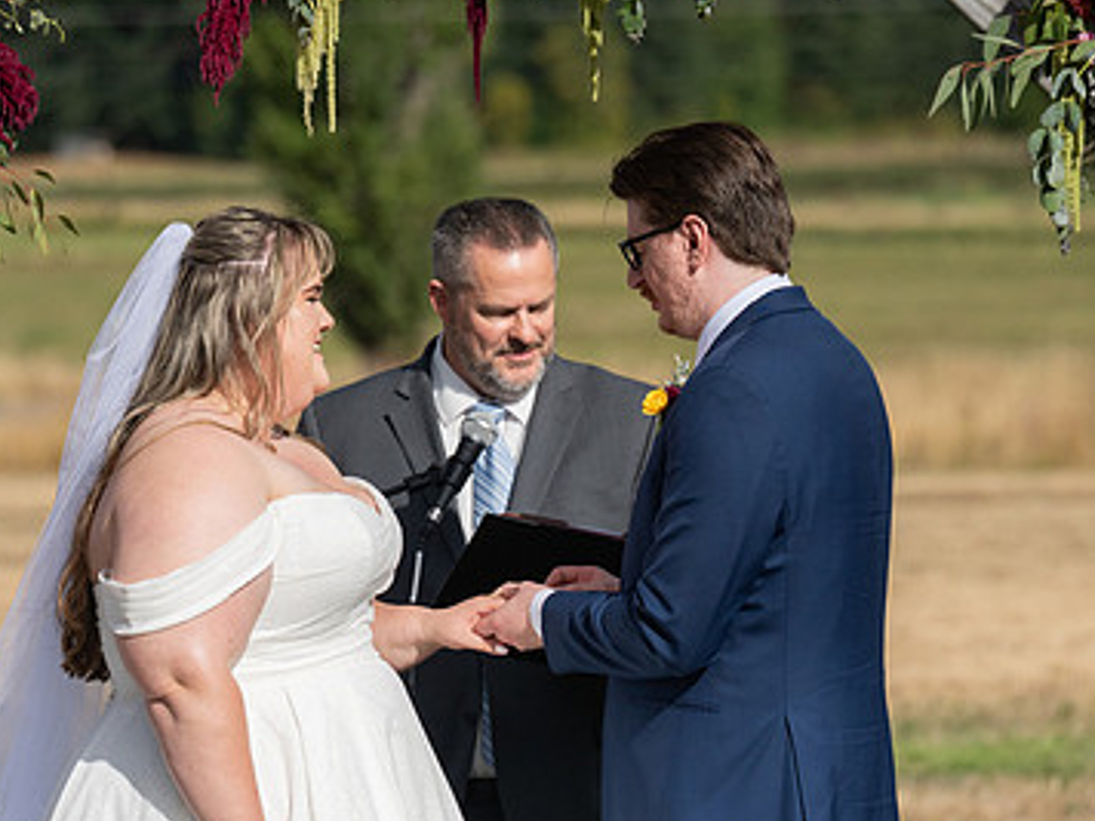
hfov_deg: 8.4
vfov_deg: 6.3
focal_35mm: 235
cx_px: 431
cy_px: 524
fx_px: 7434
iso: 400
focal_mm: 150
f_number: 4.5
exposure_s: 1/8000
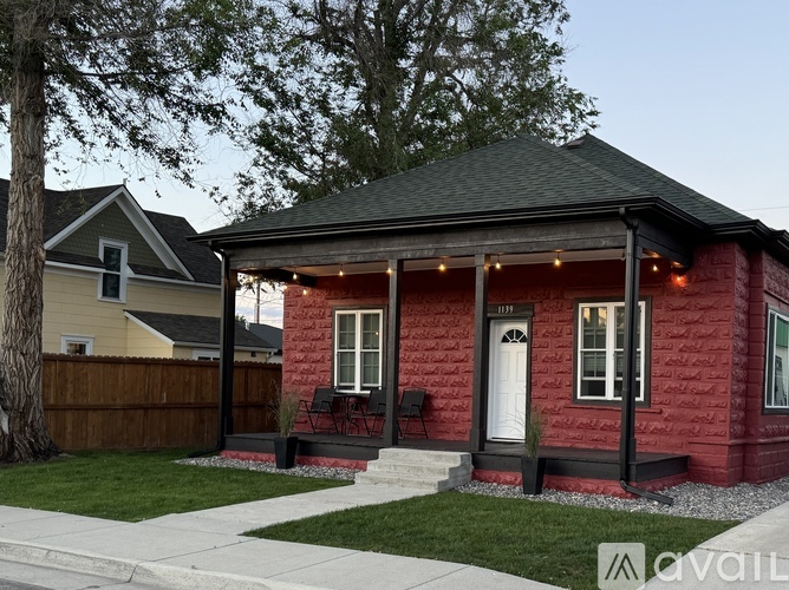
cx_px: 394
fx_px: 547
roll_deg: -1.5
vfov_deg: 56.8
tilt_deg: +1.9
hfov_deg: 71.6
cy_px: 295
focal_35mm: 24
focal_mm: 6.76
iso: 200
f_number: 1.78
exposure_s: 1/115
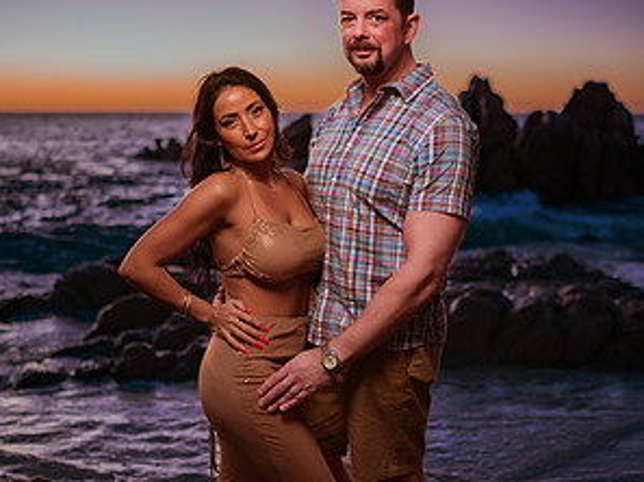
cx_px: 322
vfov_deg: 28.5
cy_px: 276
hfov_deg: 37.5
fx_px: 948
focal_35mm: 51
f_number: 1.8
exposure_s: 1/250
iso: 800
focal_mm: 35
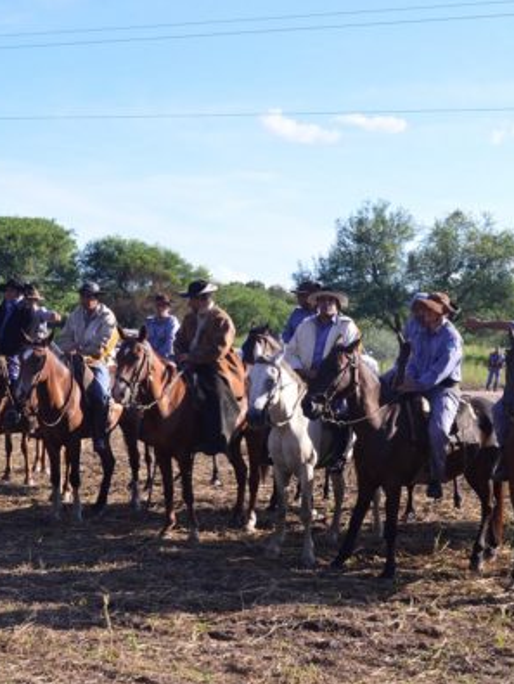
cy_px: 342
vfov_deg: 29.4
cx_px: 196
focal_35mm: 66
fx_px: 1305
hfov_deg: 22.2
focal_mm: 30
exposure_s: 1/200
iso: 200
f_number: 8
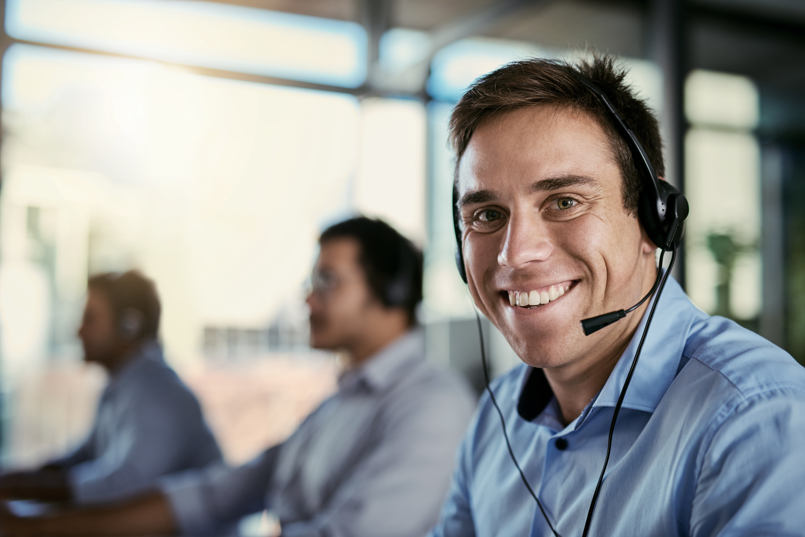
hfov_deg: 39.6
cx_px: 402
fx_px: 1118
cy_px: 268
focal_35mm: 50
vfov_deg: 27.0
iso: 200
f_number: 1.8
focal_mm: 50
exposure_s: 1/160
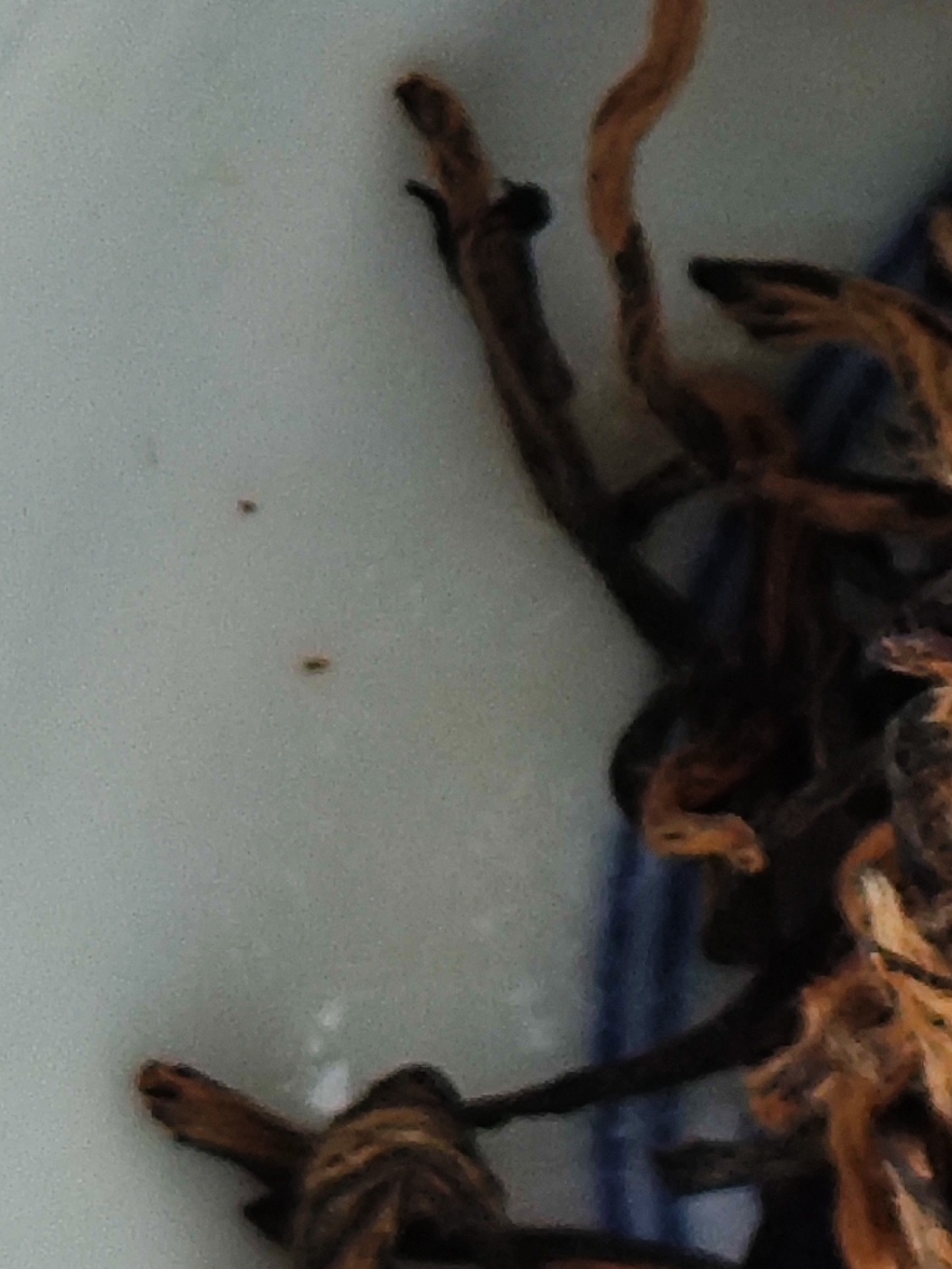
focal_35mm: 109
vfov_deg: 17.9
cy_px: 314
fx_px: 3995
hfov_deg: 12.2
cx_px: 1839
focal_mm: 4.68
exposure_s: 1/33.3
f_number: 1.8
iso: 111
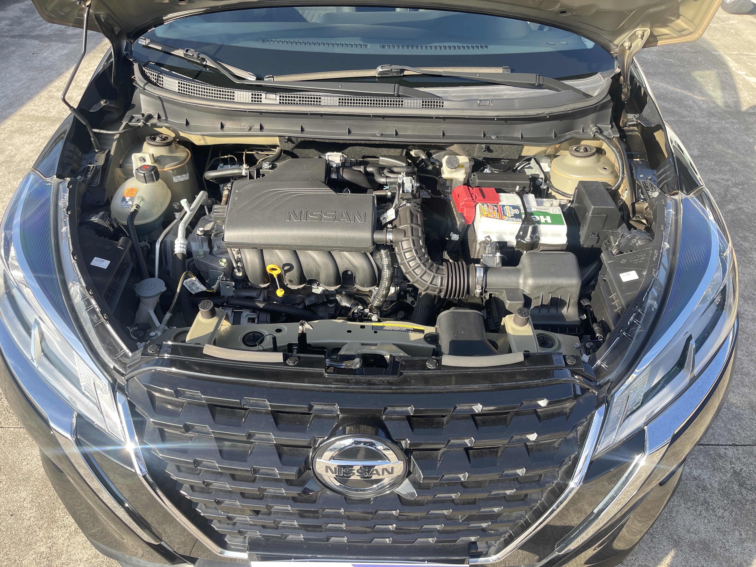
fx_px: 546
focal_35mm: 25
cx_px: 378
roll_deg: -1.0
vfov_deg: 54.9
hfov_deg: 69.4
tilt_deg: -40.1
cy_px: 284
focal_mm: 5.1
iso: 32
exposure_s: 1/392
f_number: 1.6
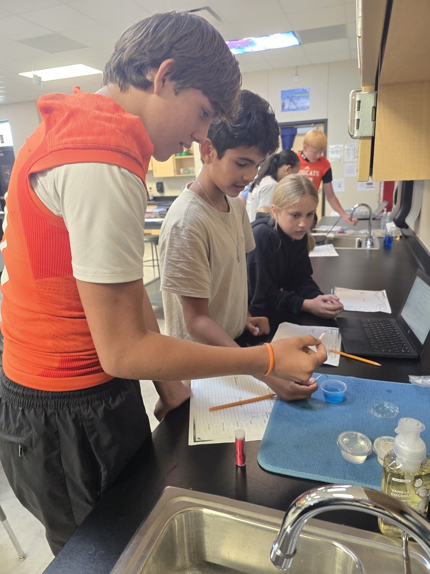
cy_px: 287
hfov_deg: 58.9
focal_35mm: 23
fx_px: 381
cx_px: 215
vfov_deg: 73.9
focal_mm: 6.3
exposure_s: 1/60
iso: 500
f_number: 1.7
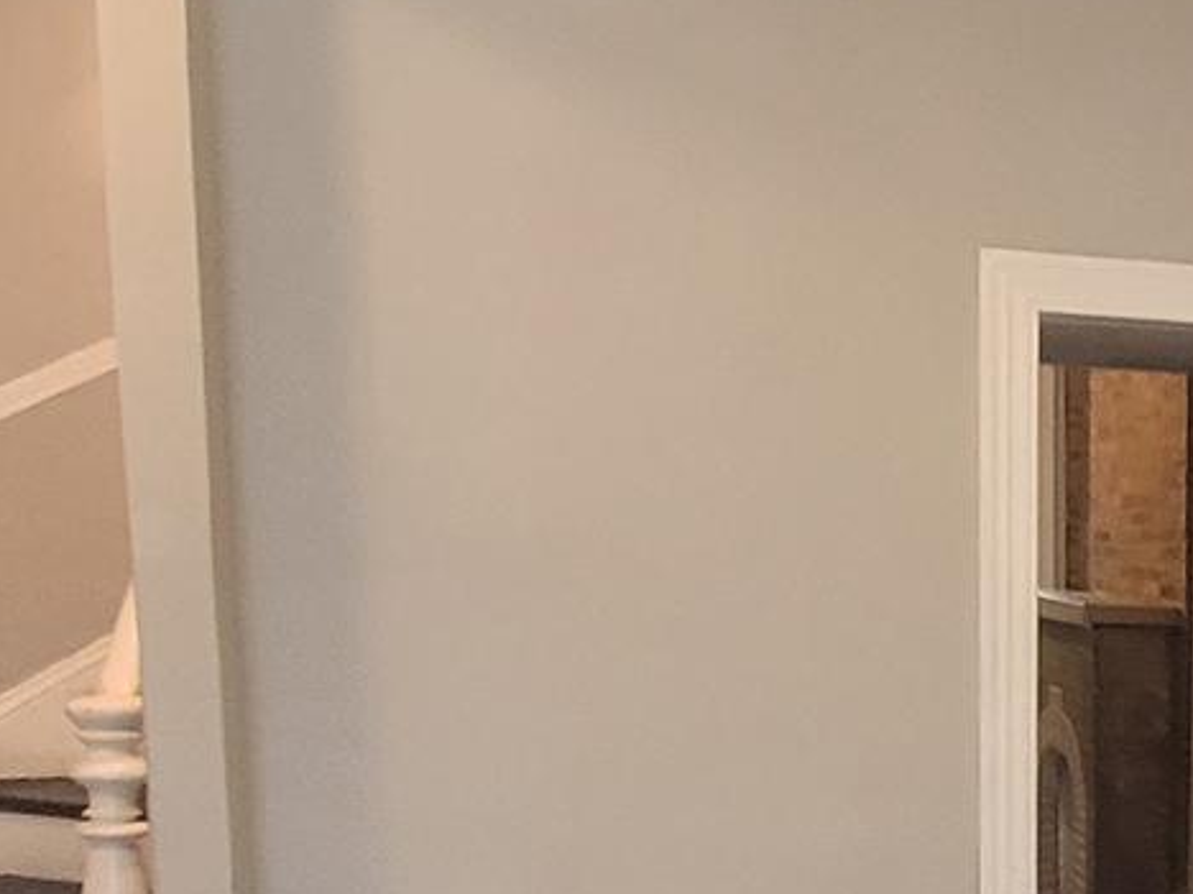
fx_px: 1964
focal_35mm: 57
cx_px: 1635
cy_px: 866
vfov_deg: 24.6
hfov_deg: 27.1
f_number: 2.2
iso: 320
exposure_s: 1/30
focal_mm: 2.2
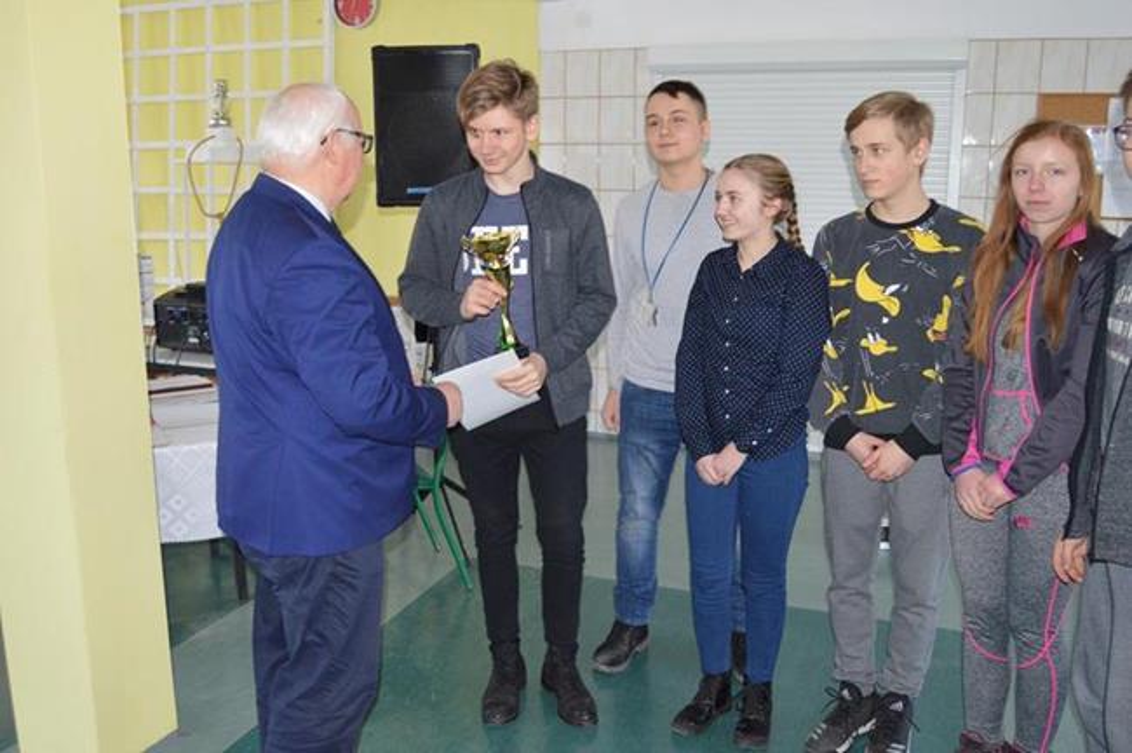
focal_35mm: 30
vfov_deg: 43.5
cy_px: 376
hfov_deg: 62.0
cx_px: 566
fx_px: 942
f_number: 3.5
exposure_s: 1/60
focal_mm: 20
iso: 1100
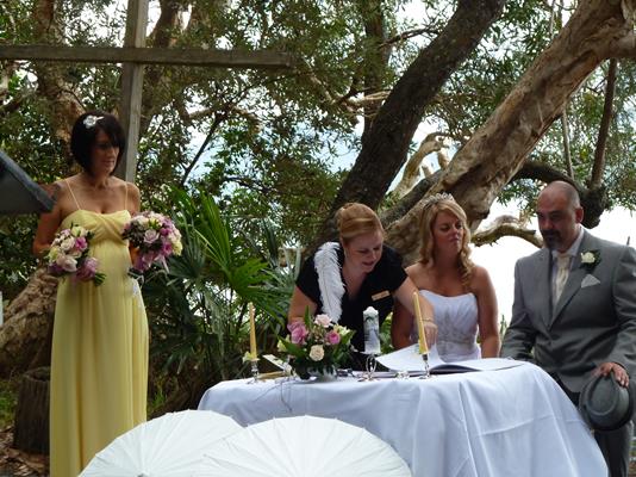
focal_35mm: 111
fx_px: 2038
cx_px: 318
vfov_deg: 13.3
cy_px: 238
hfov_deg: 17.7
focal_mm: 18.2
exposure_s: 1/100
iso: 160
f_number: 4.4
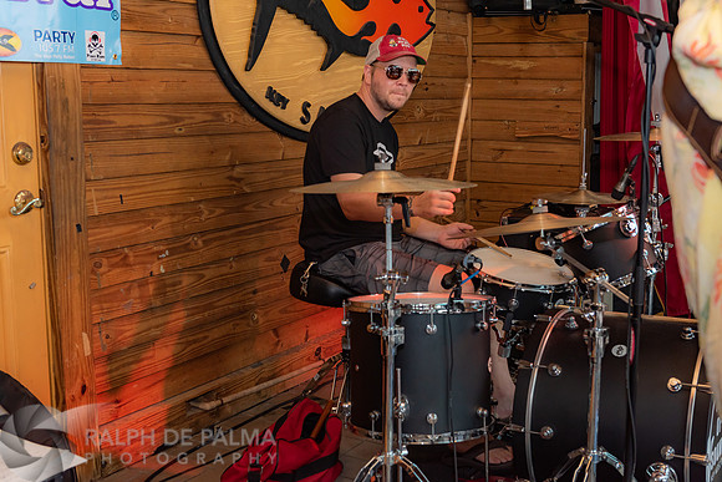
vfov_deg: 28.1
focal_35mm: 48
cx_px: 361
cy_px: 241
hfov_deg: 41.1
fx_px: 963
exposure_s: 1/160
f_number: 5.6
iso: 800
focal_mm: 48
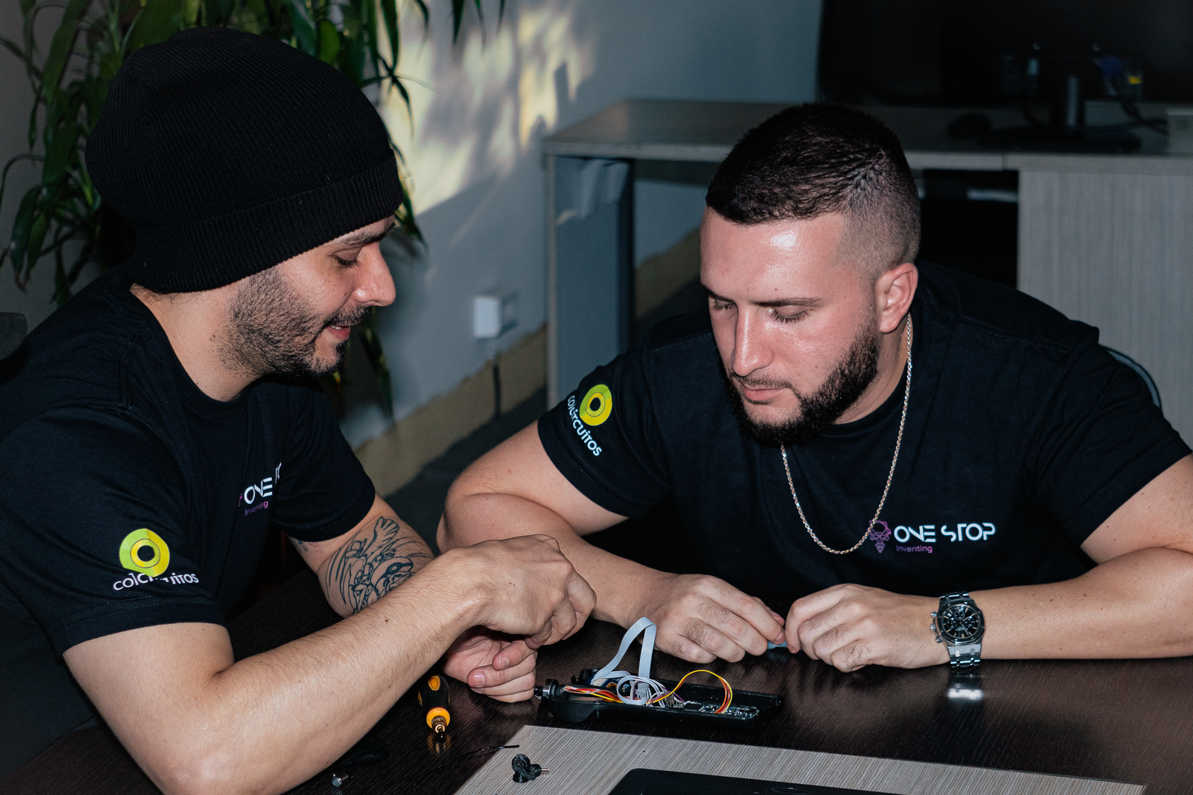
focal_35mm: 92
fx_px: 3048
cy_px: 397
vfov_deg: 14.9
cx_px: 611
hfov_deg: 22.1
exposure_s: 1/200
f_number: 4.5
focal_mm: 55
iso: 500
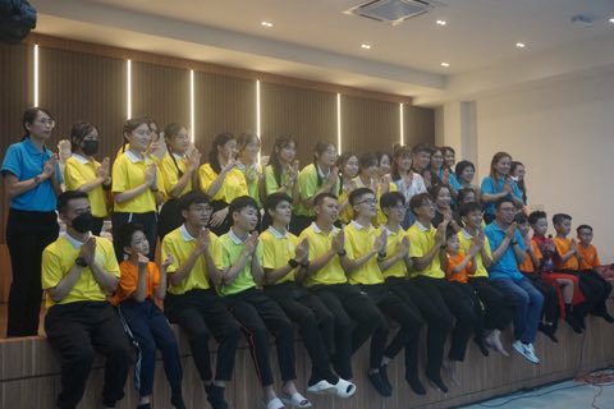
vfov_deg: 34.2
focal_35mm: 39
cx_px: 307
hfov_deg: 49.6
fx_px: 665
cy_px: 204
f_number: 4.5
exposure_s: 1/160
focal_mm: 26
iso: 1600
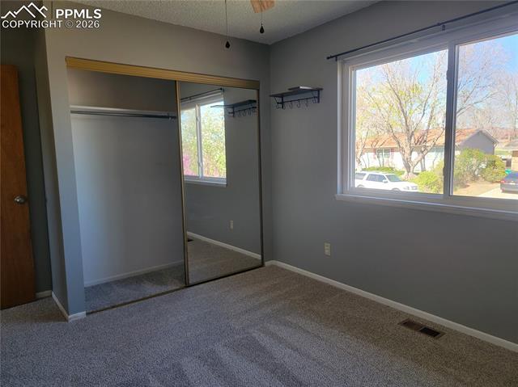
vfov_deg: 56.8
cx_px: 259
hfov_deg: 71.6
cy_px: 194
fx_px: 359
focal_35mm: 24
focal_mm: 6.7
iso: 80
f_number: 1.8
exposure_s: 1/120
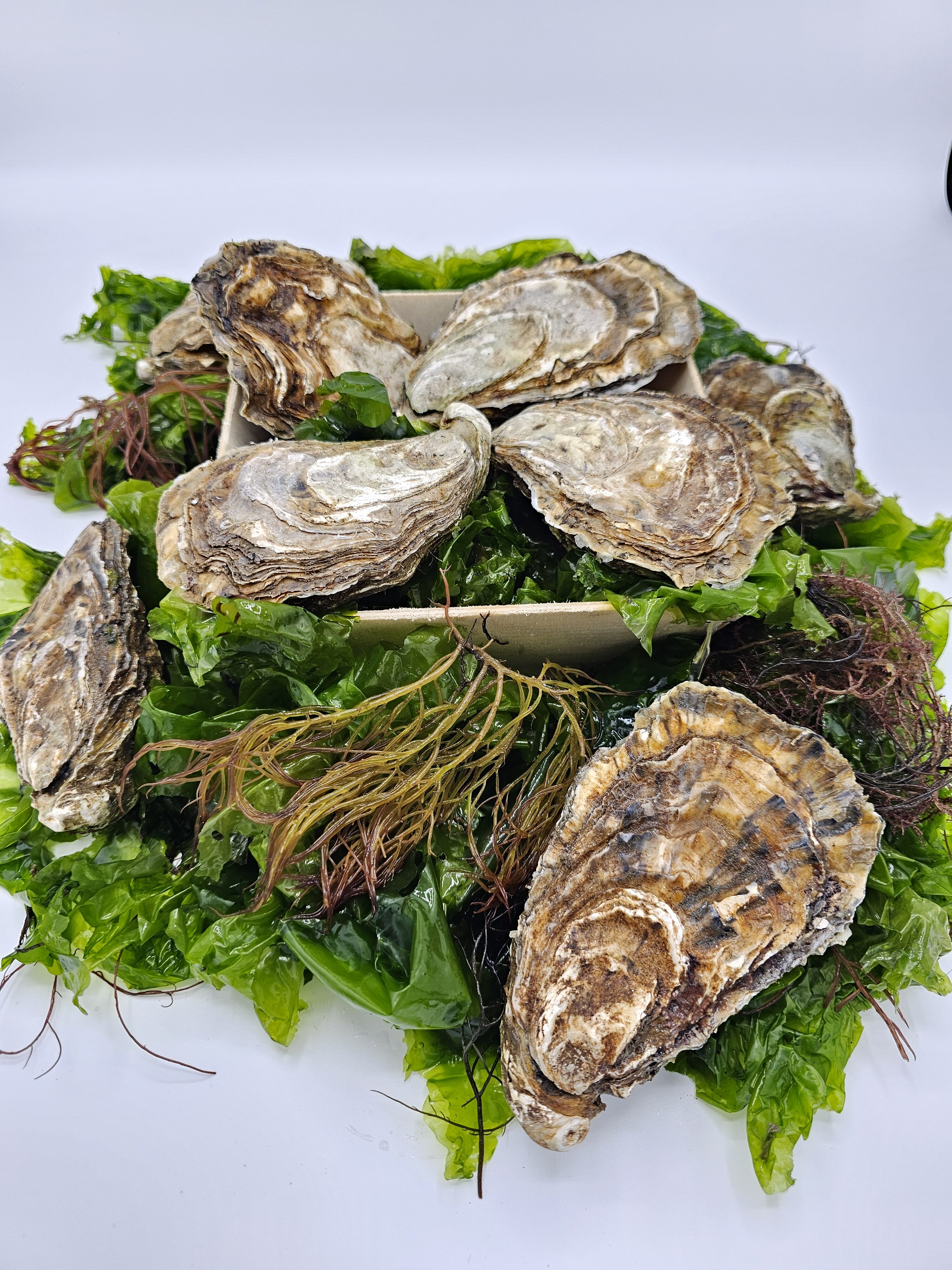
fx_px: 843
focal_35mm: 23
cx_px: 476
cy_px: 635
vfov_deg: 73.9
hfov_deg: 58.9
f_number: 1.7
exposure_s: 1/180
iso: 32
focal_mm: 6.3
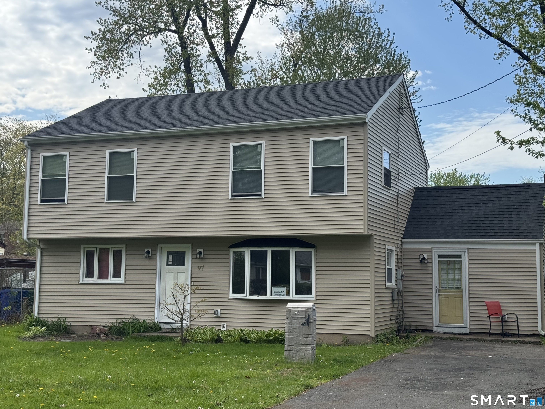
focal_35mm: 49
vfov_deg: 29.7
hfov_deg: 38.9
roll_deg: -0.8
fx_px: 771
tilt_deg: +5.9
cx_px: 275
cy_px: 201
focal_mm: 6.76
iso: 64
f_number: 1.78
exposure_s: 1/3425
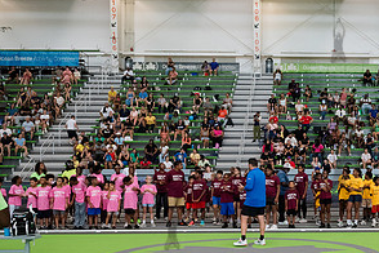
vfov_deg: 25.4
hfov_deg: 35.6
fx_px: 558
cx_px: 331
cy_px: 165
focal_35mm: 53
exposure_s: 1/1000
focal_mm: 26
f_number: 4
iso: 6400
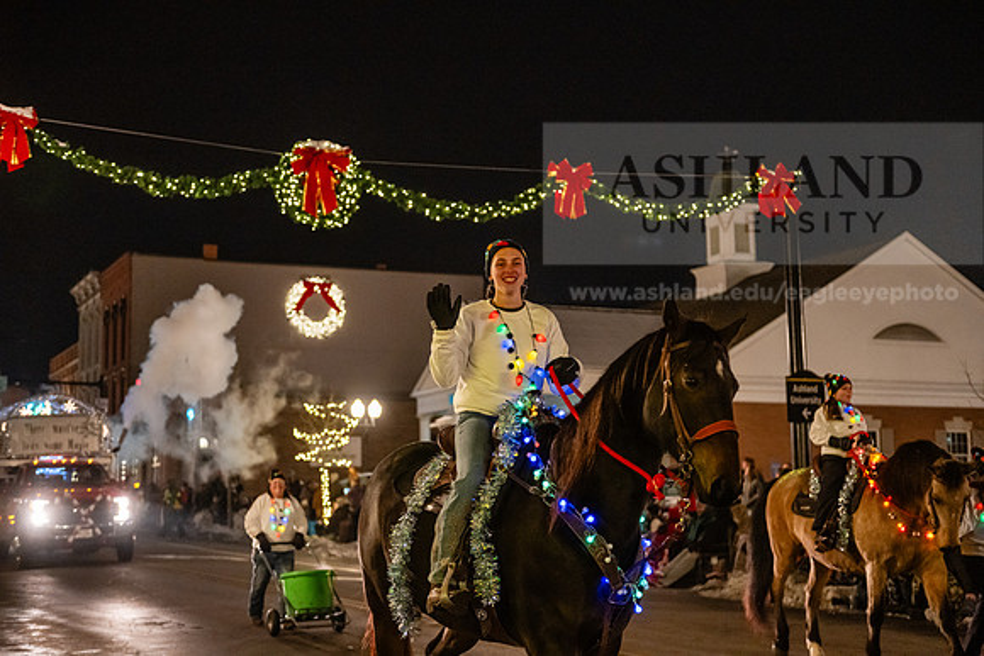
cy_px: 328
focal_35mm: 55
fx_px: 1504
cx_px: 492
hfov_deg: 36.2
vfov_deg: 24.6
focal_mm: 55
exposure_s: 1/200
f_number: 2.8
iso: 5000
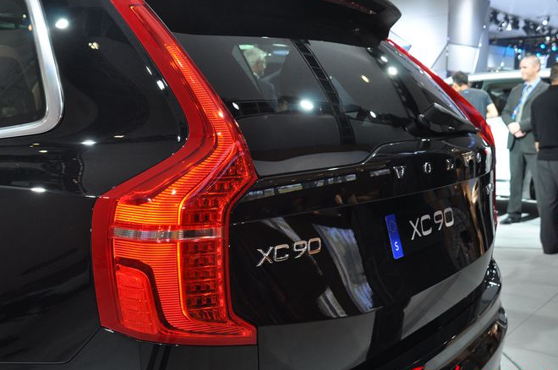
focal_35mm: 40
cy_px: 179
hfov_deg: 48.2
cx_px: 224
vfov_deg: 33.3
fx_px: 619
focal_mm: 22
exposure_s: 1/80
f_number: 5
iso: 640
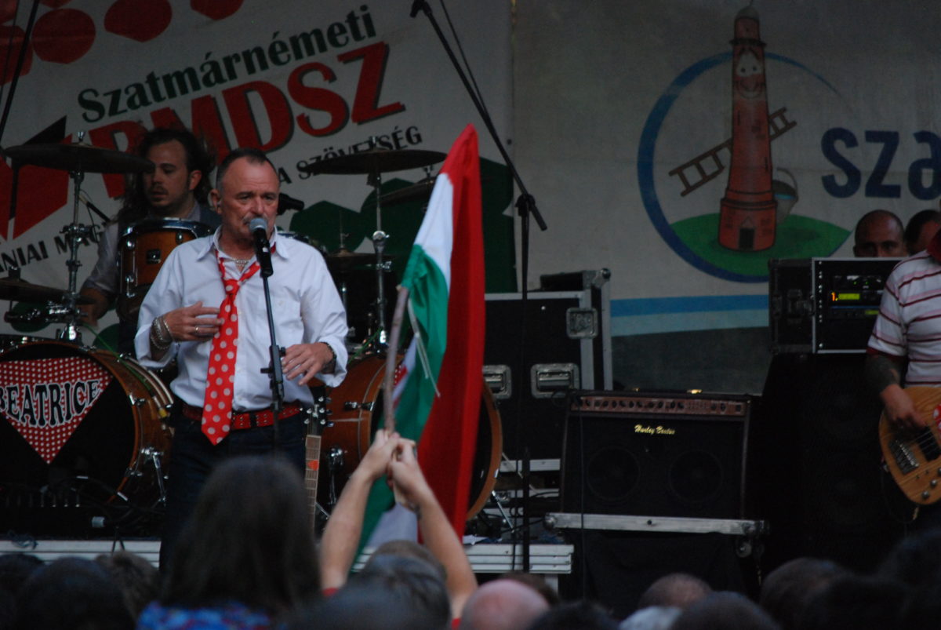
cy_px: 315
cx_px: 470
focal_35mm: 300
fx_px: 7850
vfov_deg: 4.6
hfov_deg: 6.9
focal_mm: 200
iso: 1000
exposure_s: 1/40
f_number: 5.6
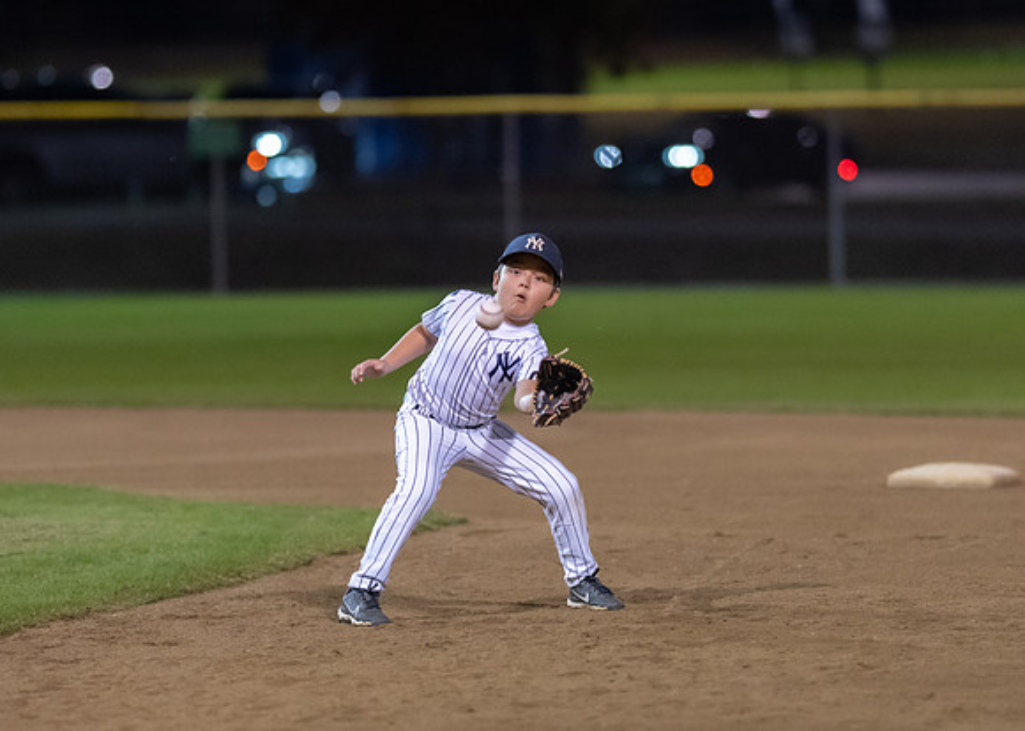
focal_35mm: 275
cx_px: 550
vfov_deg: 5.2
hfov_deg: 7.3
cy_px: 285
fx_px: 7994
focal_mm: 135
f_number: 1.8
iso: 2500
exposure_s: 1/1000
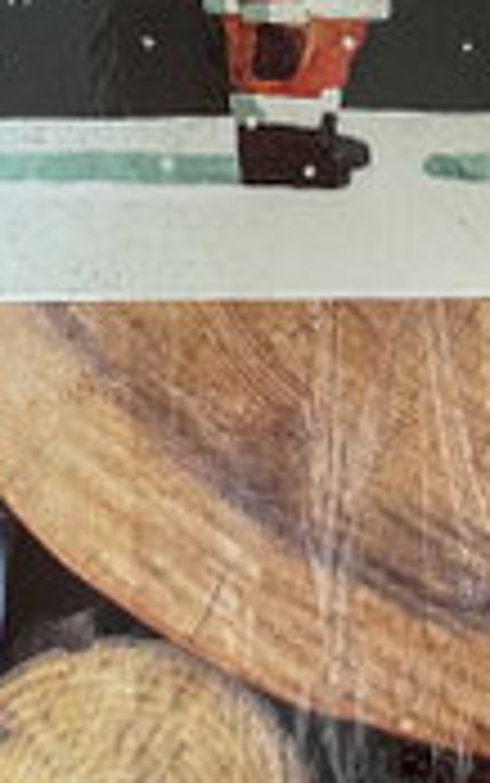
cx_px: 256
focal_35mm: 76
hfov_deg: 17.2
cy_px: -245
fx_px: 1621
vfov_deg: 23.8
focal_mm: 5.1
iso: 250
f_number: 1.6
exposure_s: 1/60
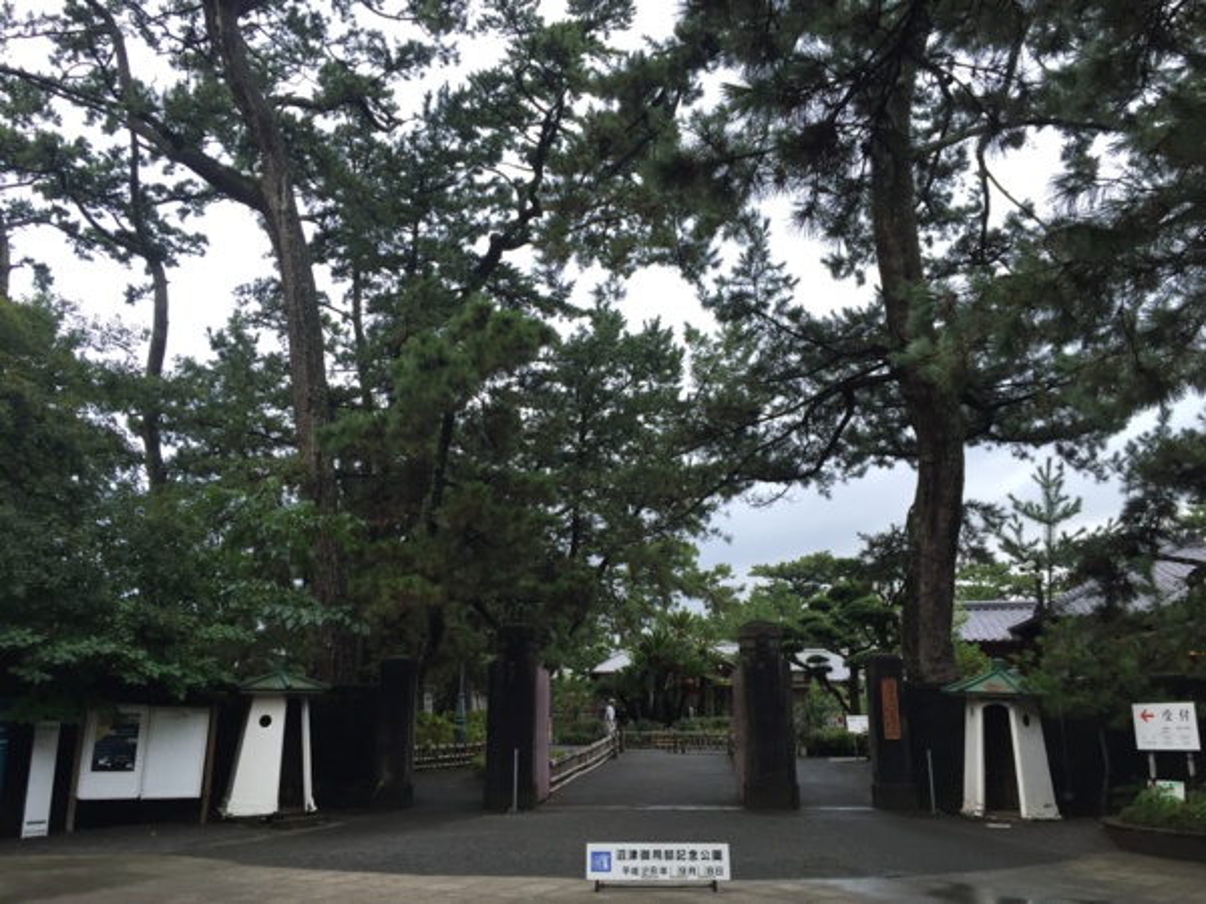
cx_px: 603
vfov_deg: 48.2
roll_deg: +0.5
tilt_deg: +14.5
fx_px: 1010
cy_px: 452
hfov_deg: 61.7
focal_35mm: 29
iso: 32
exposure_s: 1/40
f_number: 2.2
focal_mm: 4.15
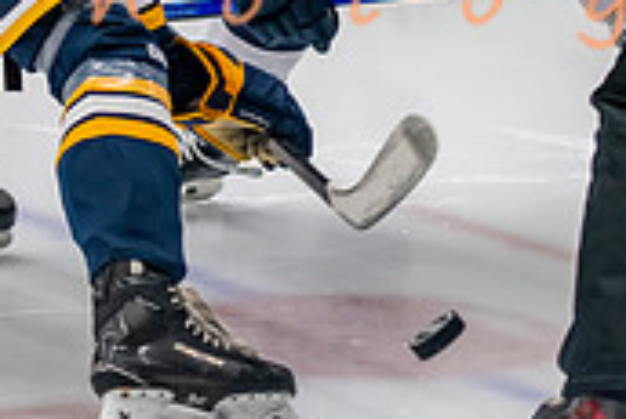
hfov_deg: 6.6
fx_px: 5395
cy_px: -148
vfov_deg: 4.4
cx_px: 385
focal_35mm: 310
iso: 2000
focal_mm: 90
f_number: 3.2
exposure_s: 1/640
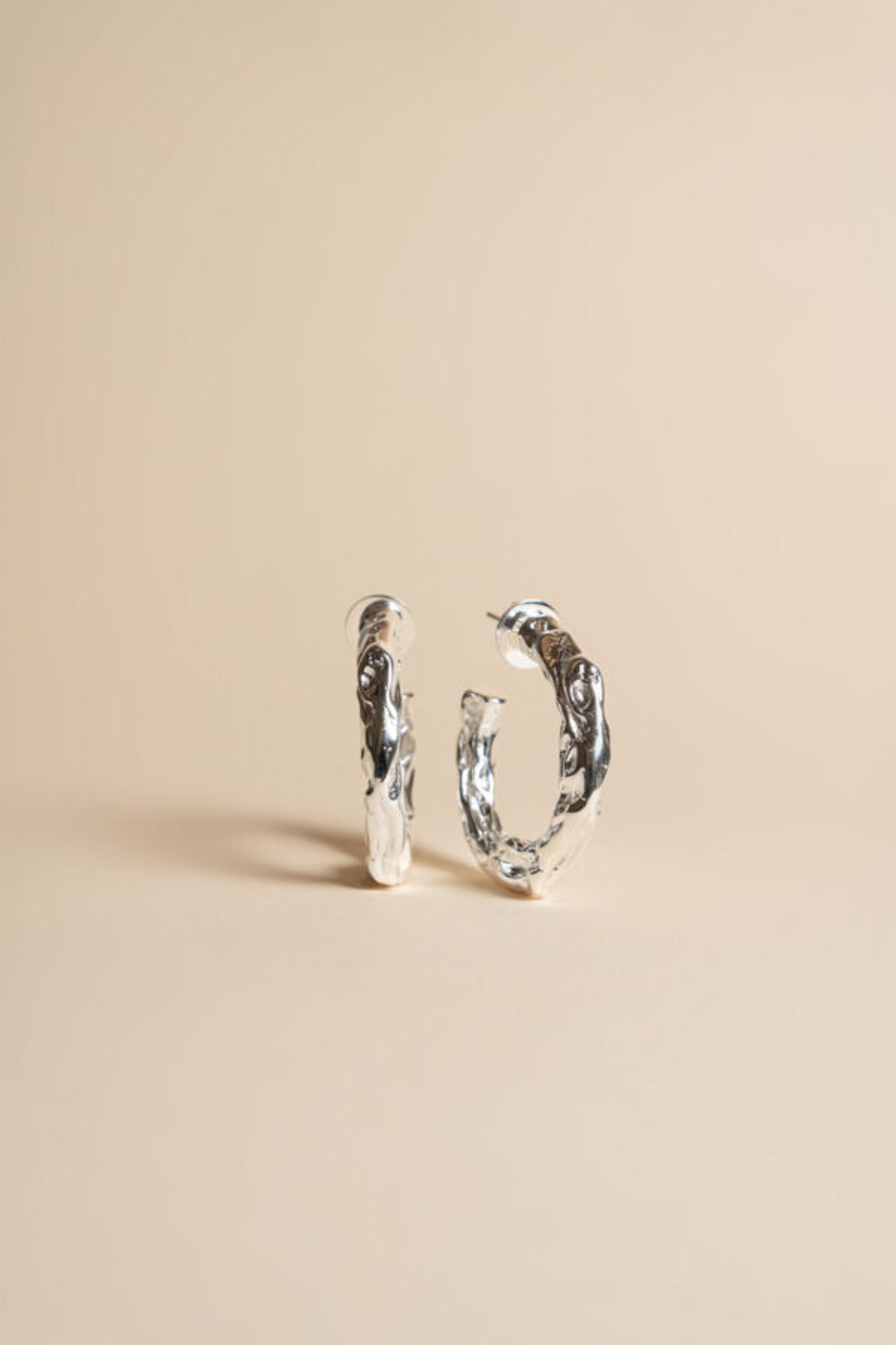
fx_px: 2800
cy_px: 672
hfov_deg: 18.2
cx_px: 448
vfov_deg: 27.0
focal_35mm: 75
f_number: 11
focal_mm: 75
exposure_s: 1/100
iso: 1000
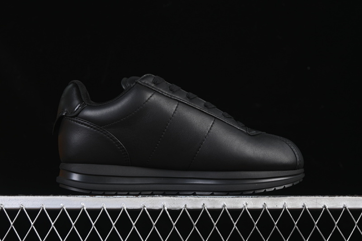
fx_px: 754
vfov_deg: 18.2
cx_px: 181
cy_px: 120
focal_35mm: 75
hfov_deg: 27.0
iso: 160
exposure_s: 1/50
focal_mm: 50
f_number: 6.3
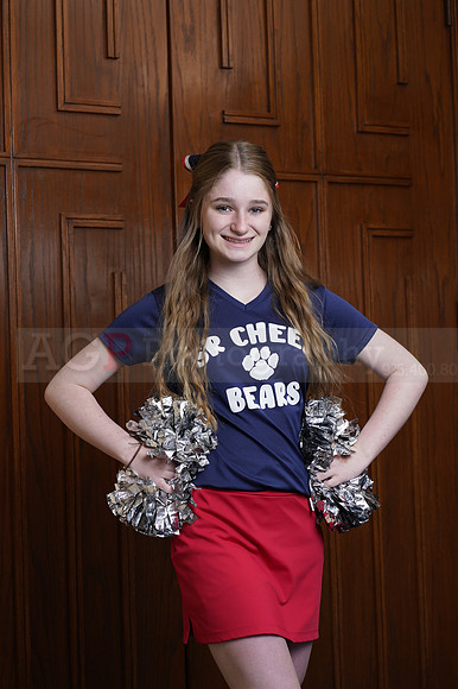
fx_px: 1624
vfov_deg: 23.9
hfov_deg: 16.1
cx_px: 229
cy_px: 344
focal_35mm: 85
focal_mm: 85
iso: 200
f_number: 5.6
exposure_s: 1/250
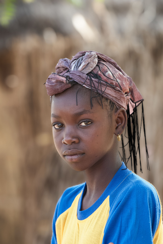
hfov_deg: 6.1
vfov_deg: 9.1
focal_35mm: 225
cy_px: 122
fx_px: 1523
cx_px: 82
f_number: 4
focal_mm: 150
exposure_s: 1/250
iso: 180
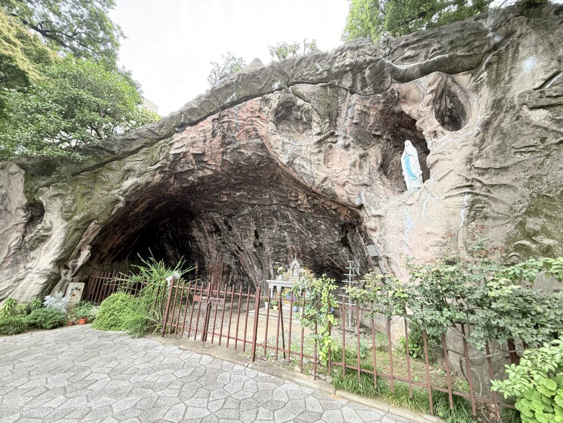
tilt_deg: +14.9
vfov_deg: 85.7
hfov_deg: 102.1
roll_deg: -3.6
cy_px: 212
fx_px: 228
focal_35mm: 14
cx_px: 282
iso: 64
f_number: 2.2
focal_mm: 2.22
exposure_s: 1/100
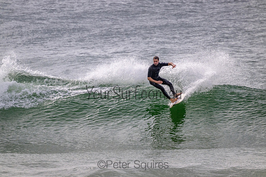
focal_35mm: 800
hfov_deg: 2.6
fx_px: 5912
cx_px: 133
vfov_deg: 1.7
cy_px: 88
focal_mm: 800
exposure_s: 1/2000
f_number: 11
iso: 1400
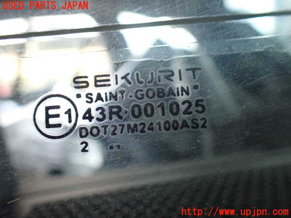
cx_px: 146
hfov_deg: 60.0
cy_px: 109
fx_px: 252
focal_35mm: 30
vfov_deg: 46.8
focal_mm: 5.4
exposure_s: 1/100
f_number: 2.3
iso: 800
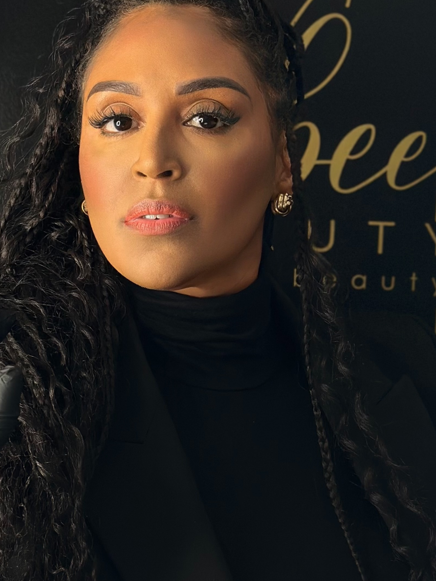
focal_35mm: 91
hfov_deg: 16.2
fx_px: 1528
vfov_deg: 21.5
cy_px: 317
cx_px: 197
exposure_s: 1/60
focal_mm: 6.86
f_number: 1.78
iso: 250
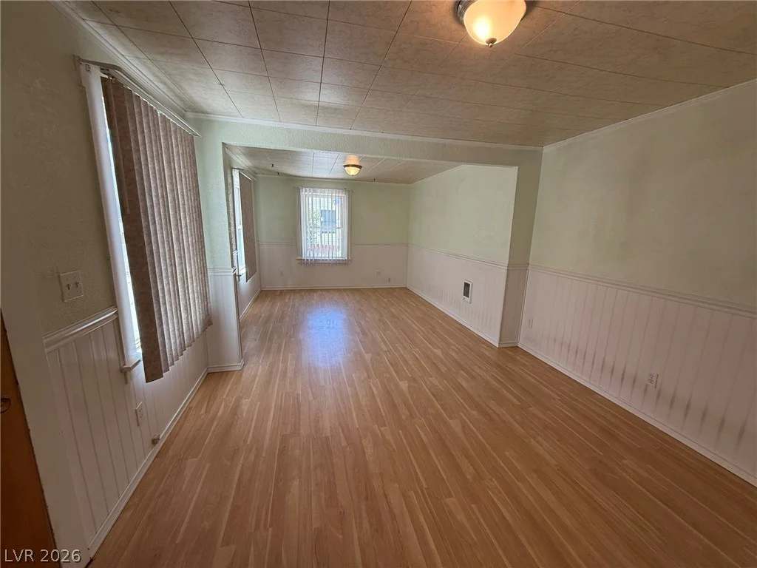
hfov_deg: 102.1
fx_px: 306
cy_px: 284
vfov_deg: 85.7
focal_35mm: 14
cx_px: 378
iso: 100
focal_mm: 2.22
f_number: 2.2
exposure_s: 1/120
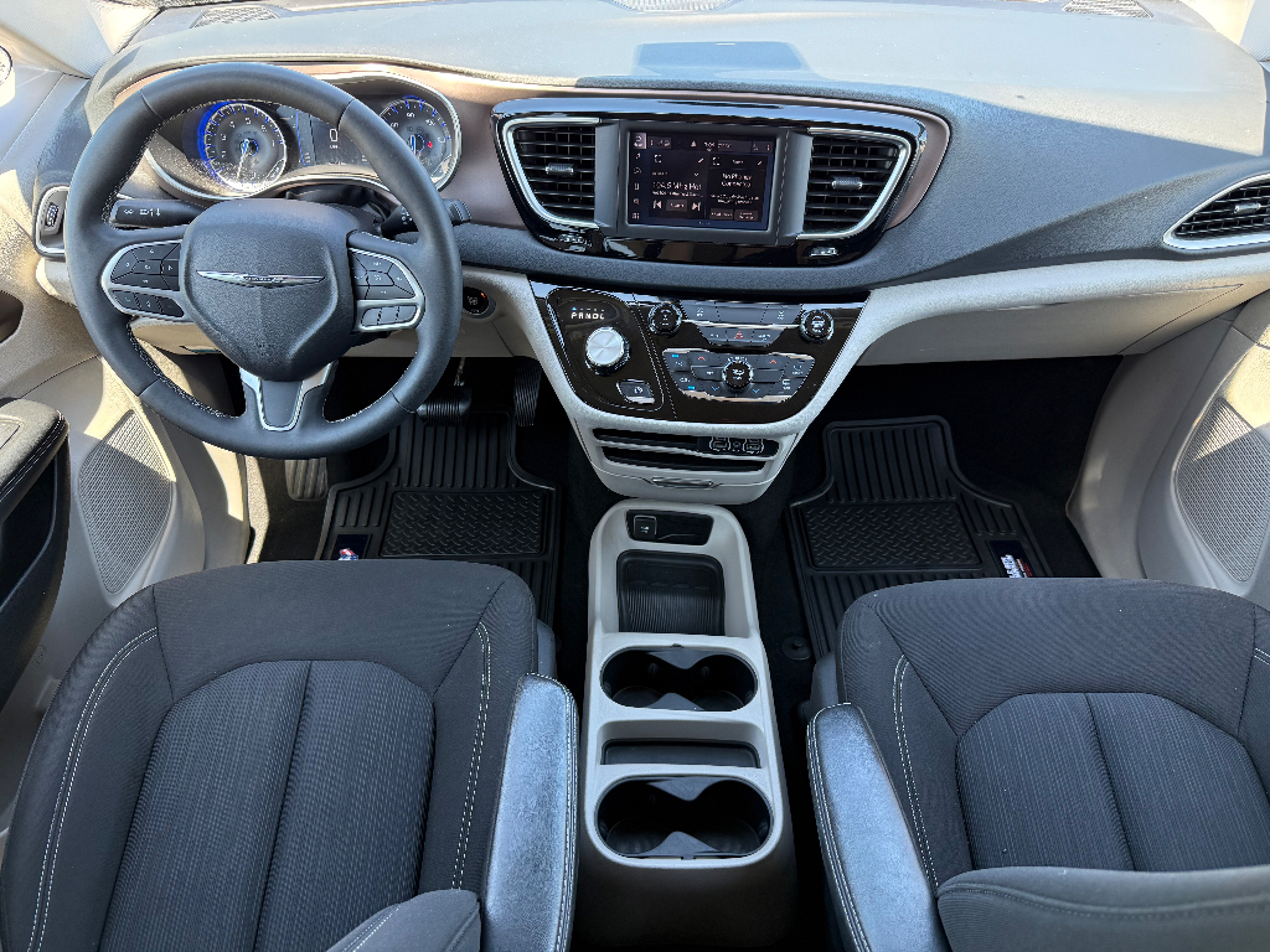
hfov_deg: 71.6
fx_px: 881
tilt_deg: -43.6
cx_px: 635
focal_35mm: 24
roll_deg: +0.2
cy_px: 476
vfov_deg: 56.8
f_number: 1.78
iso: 200
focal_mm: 6.76
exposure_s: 1/126
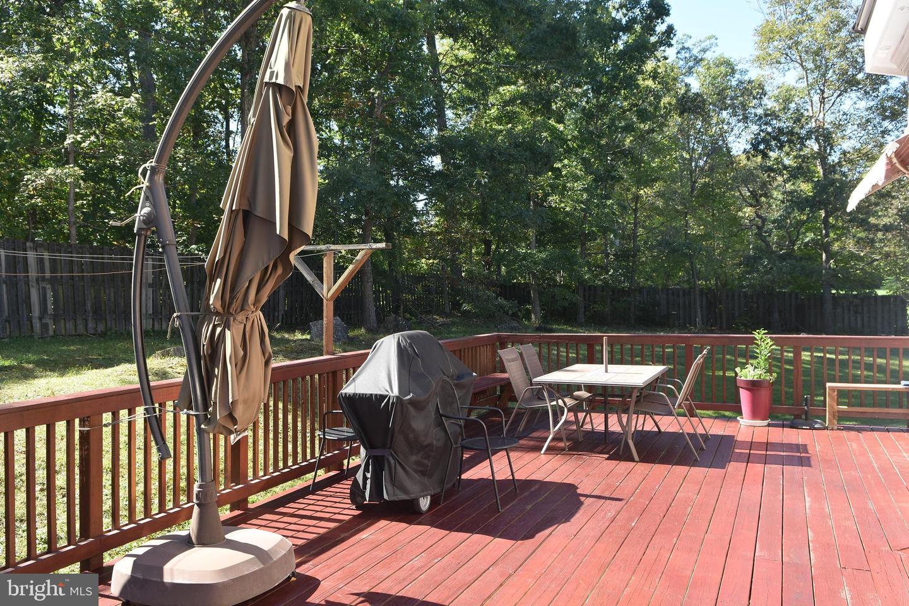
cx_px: 454
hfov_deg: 61.9
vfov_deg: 43.6
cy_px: 303
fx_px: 757
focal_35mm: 30
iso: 200
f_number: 5.6
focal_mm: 20
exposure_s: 1/200
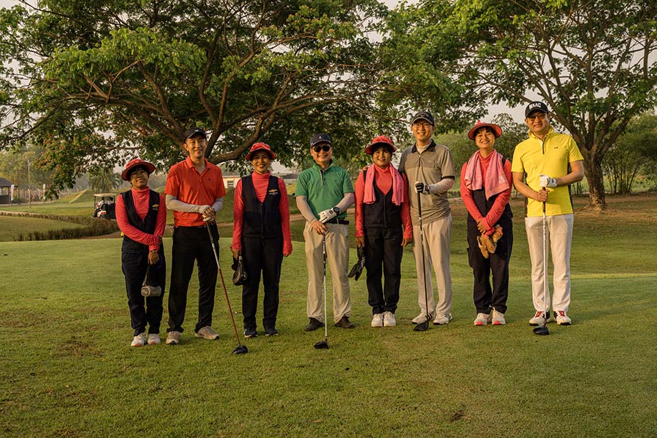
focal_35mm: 41
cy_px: 219
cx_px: 328
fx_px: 748
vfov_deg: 32.6
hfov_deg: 47.4
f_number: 8
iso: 3200
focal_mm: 41
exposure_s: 1/1250
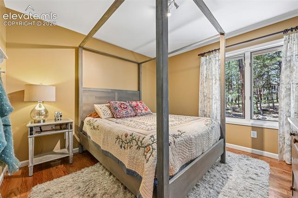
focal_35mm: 14
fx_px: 116
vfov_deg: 81.1
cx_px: 149
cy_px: 99
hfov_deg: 104.3
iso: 400
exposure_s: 1/13
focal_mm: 14
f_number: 10
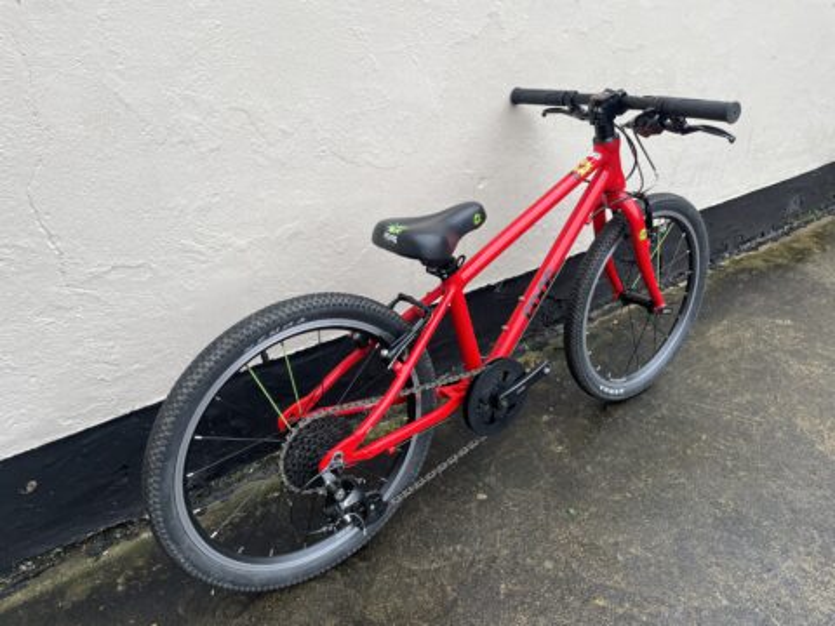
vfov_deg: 53.1
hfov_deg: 67.3
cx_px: 418
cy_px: 313
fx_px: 627
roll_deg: -2.2
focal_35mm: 26
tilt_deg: -28.5
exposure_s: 1/121
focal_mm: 4.2
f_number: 1.6
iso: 40
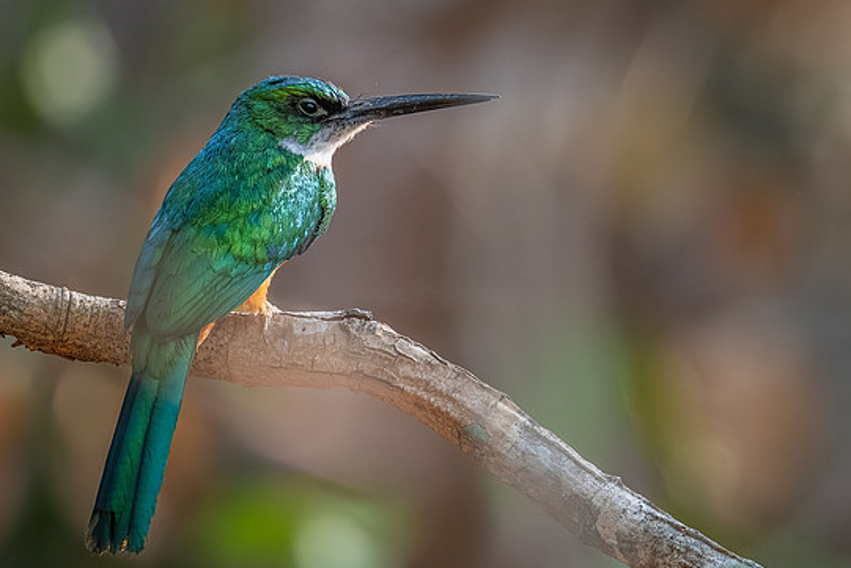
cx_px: 662
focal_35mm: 1108
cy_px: 315
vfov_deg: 1.2
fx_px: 26197
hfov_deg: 1.9
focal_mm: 400
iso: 1800
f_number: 4.5
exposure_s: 1/1000
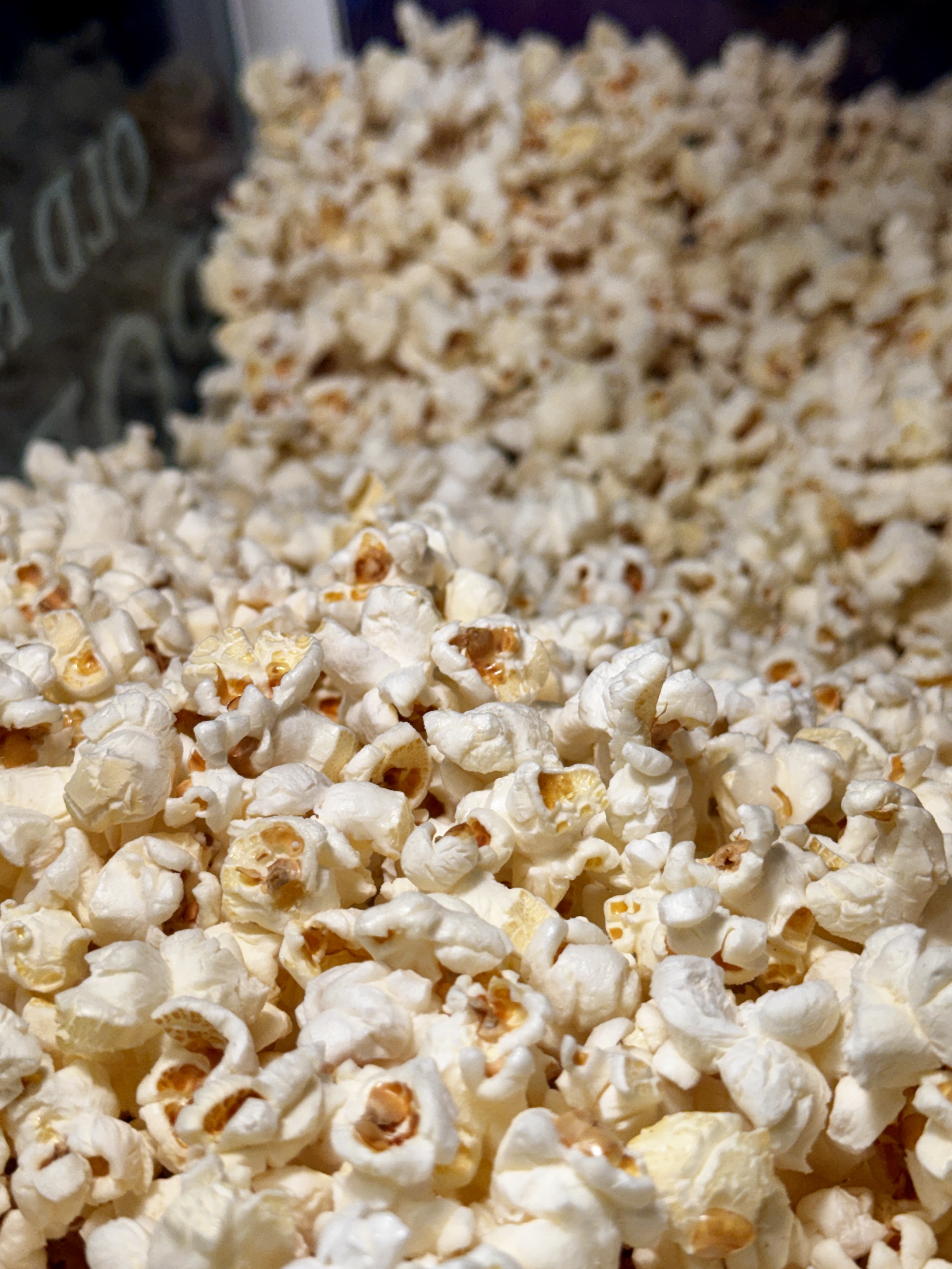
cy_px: 647
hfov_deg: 27.0
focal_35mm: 54
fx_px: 1980
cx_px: 493
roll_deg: +7.1
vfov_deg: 35.5
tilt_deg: -31.9
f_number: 1.78
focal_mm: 6.76
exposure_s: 1/288
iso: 64
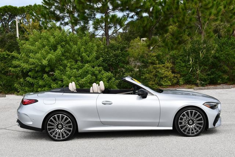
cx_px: 118
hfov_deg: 35.6
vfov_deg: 24.2
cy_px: 78
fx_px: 366
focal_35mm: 56
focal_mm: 28
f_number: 8
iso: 100
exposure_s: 1/250
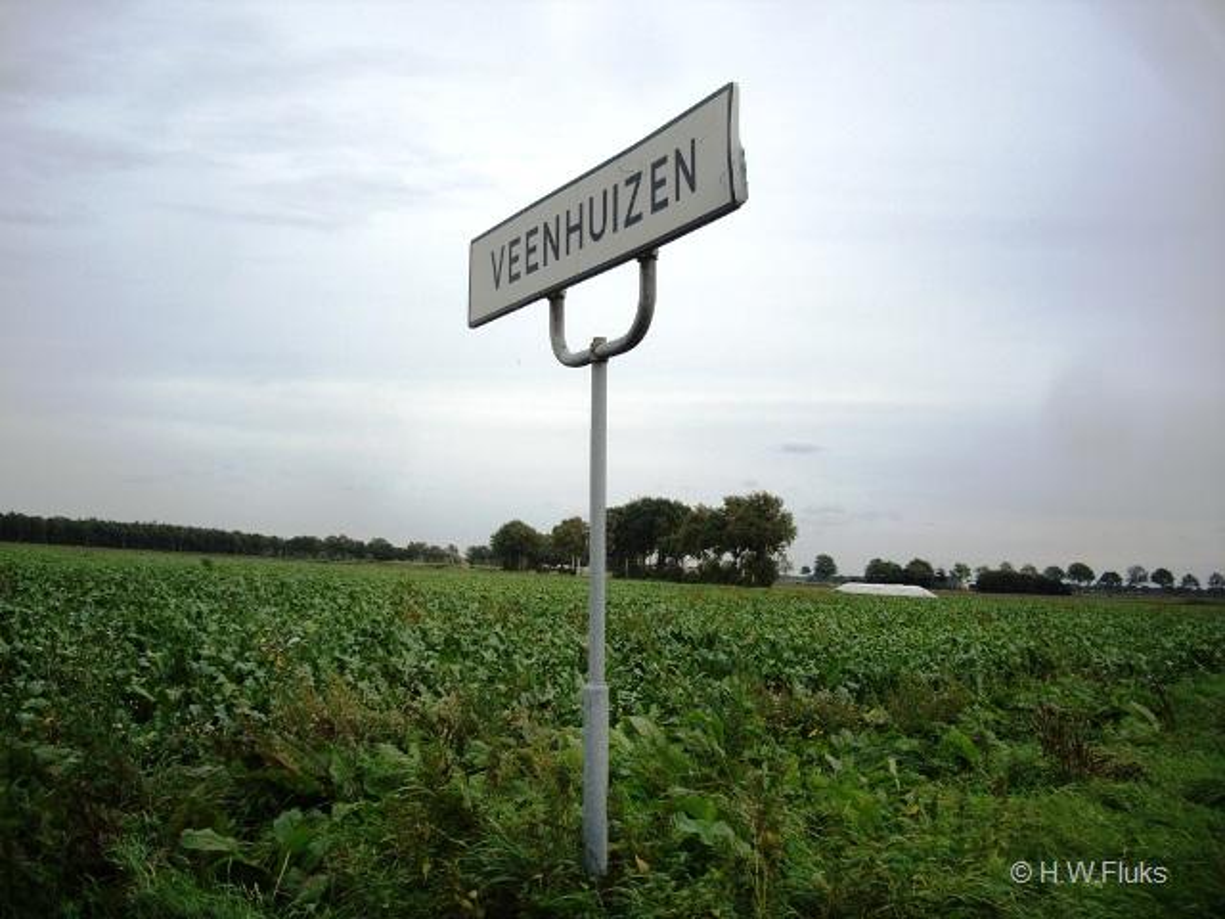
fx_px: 1345
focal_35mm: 38
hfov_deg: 49.0
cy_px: 460
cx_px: 612
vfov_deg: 37.7
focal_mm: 7.9
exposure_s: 1/400
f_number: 2.8
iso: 64
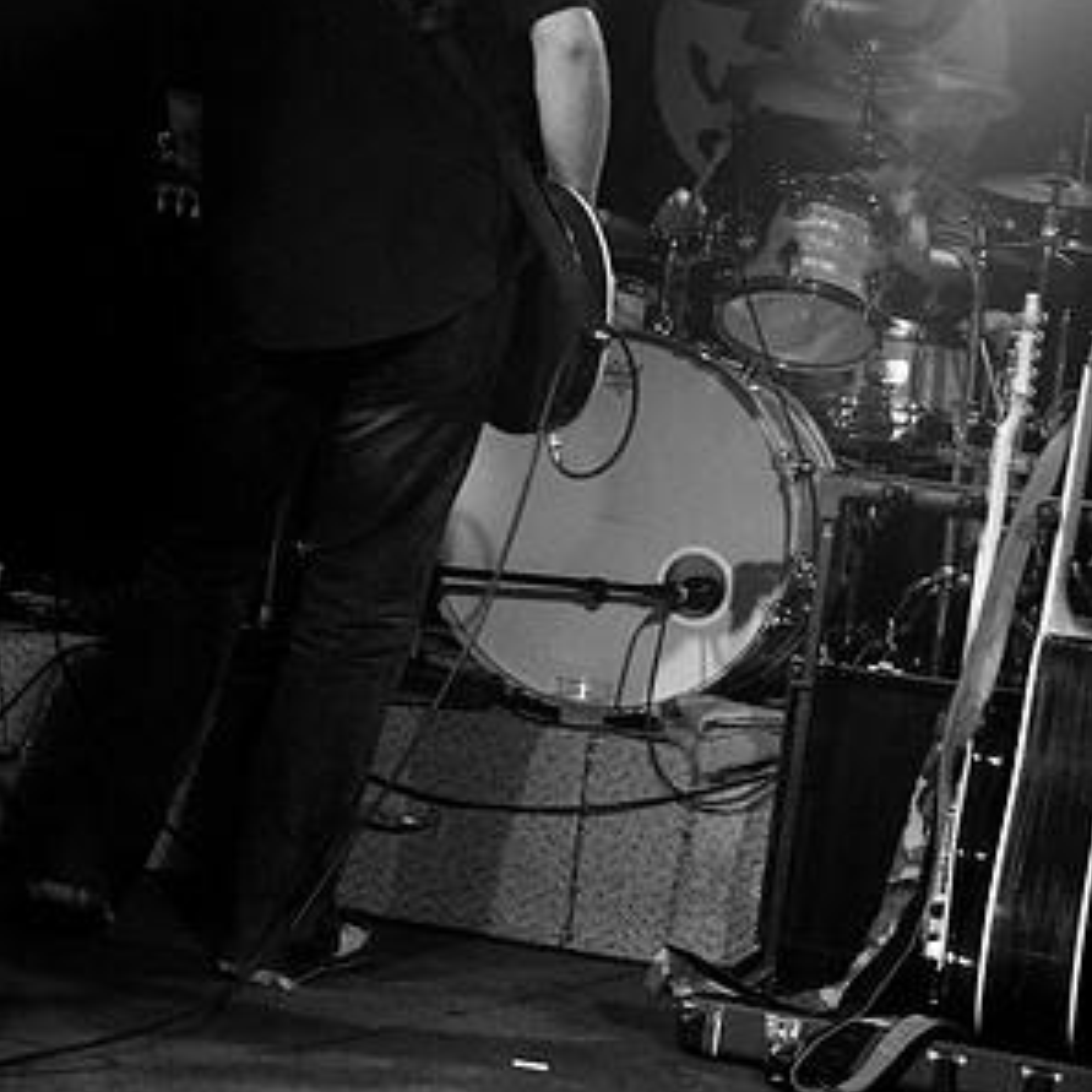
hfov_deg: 25.5
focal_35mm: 68
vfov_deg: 25.5
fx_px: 2414
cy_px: 456
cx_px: 546
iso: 800
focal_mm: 35
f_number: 2.8
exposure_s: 1/50
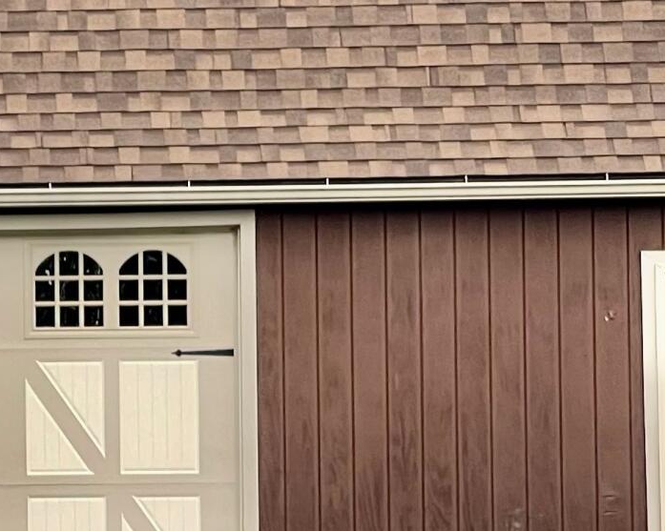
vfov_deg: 5.7
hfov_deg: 7.1
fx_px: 5292
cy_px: 340
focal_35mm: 269
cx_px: -283
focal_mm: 7.5
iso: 20
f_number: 2.2
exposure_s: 1/261
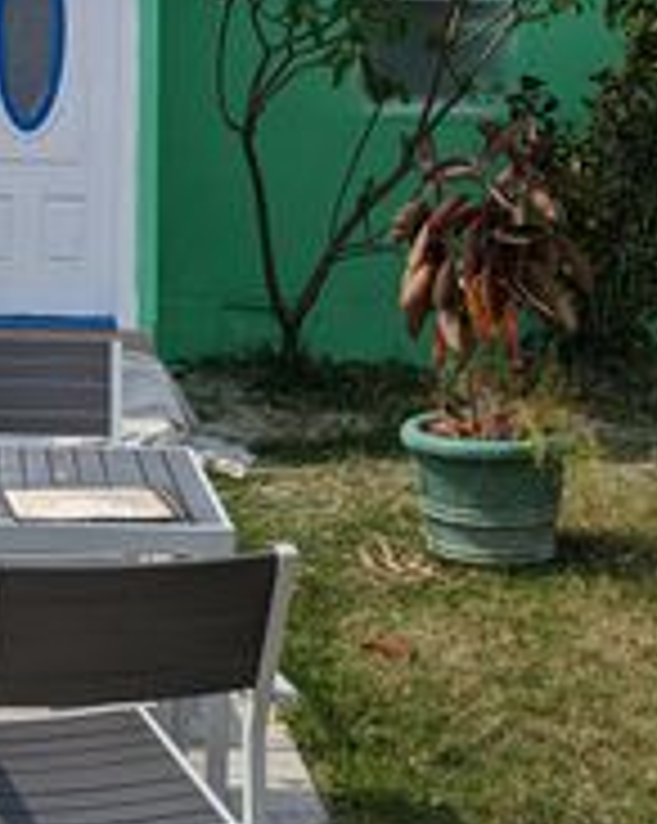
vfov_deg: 23.5
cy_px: -41
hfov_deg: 19.4
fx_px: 1875
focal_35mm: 77
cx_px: 32
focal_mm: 6.81
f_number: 1.85
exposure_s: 1/2695
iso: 49
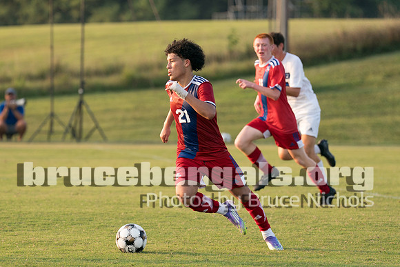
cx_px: 191
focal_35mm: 305
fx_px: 3385
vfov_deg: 4.5
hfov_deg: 6.8
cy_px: 127
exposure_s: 1/1250
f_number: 2.8
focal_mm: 171
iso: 500
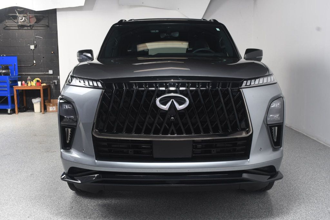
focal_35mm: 39
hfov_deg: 49.6
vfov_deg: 34.2
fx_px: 357
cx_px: 165
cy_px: 110
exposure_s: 1/160
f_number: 8
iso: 100
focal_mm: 26
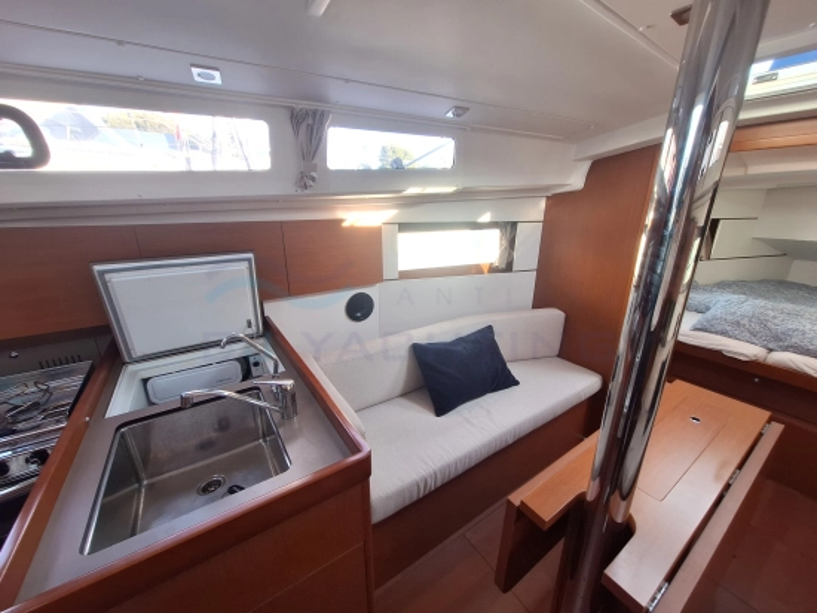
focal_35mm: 13
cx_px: 408
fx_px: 307
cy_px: 306
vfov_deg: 90.0
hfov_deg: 106.2
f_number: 2.2
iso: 40
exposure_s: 1/50
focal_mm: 1.74
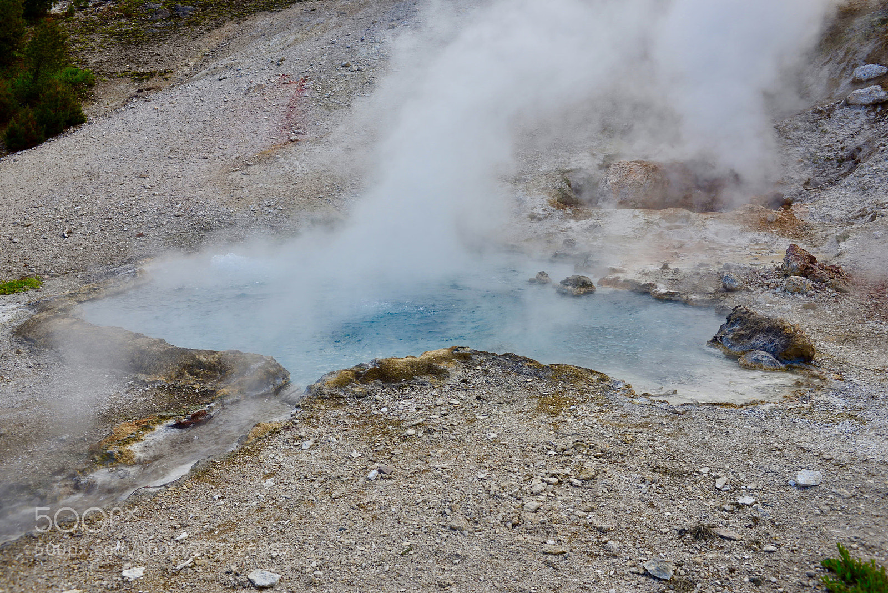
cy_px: 296
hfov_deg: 54.4
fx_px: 864
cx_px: 444
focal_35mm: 35
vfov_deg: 37.9
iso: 110
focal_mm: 35
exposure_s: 1/100
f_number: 6.3
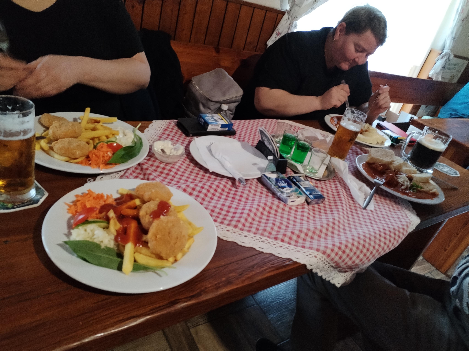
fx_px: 352
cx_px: 234
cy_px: 176
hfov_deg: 67.3
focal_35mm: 26
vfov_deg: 53.1
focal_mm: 4.75
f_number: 1.8
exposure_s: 1/25
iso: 787
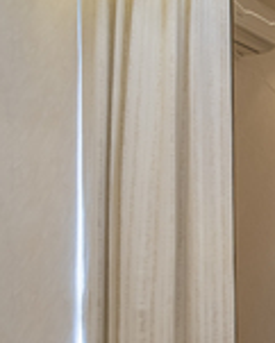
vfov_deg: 27.8
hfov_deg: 15.5
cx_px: 618
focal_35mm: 67
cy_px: 270
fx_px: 681
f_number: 6.3
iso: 1000
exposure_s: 1/125
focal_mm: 18
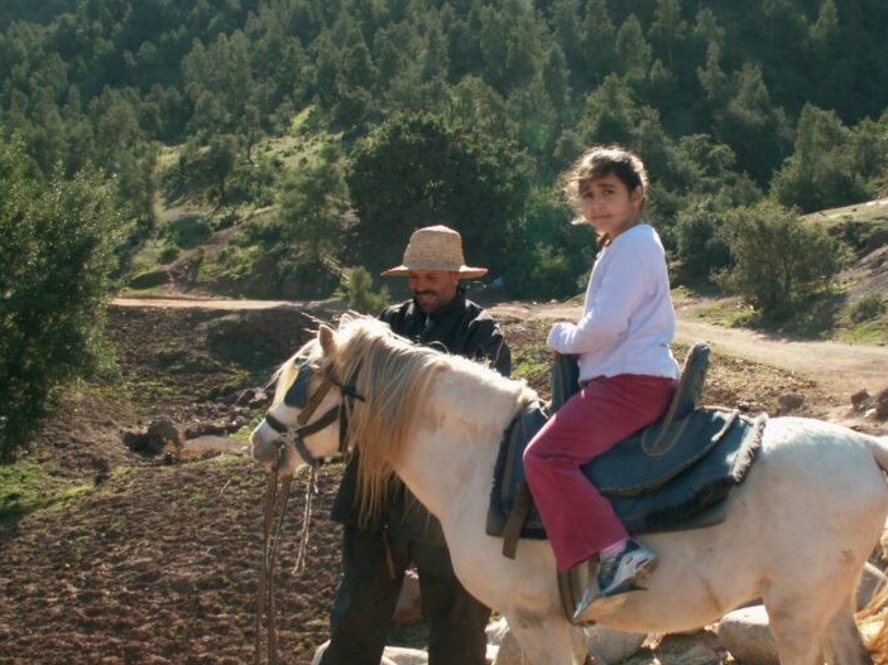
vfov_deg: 28.5
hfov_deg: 37.2
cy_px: 303
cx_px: 562
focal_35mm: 51
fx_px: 1308
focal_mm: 5.86
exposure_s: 1/250
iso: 50
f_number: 3.2
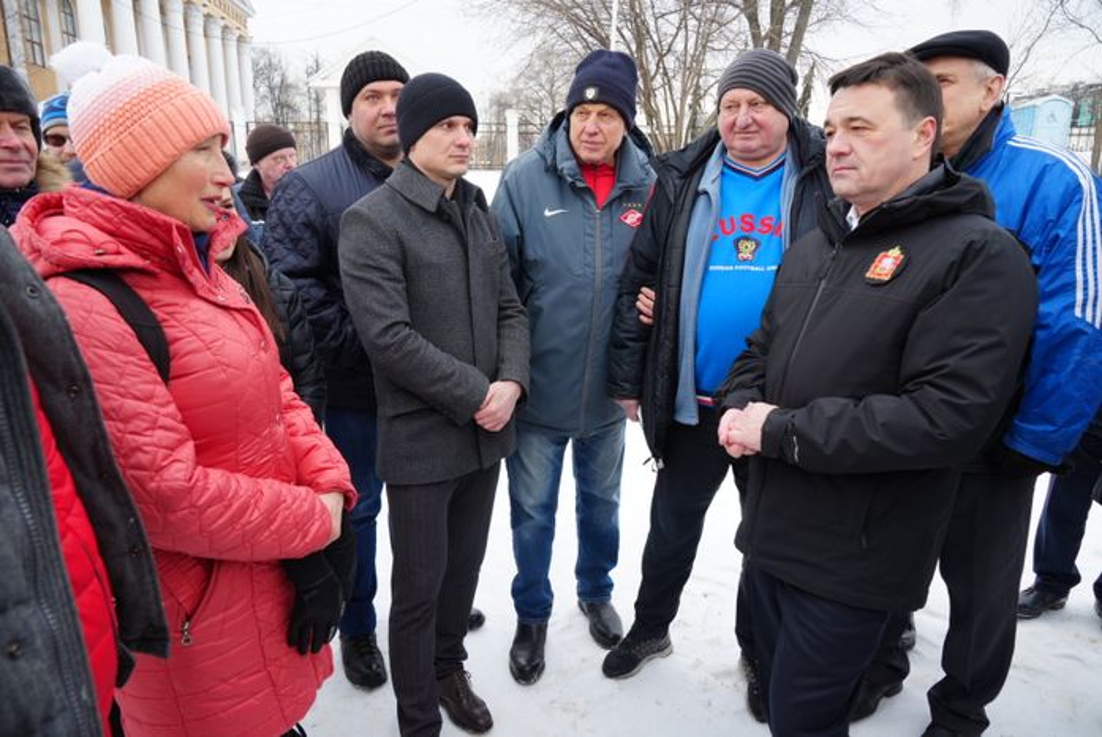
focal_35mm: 24
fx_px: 735
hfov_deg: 73.7
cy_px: 368
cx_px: 551
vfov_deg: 53.2
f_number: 6.3
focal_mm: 24
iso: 500
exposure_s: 1/125
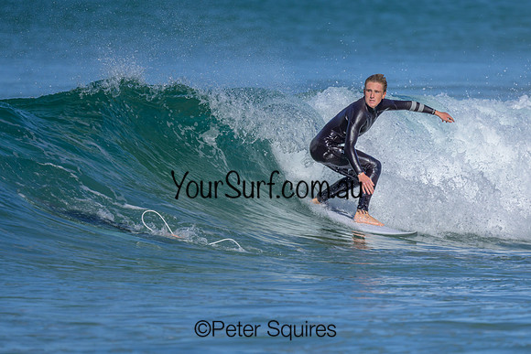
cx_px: 316
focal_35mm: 1093
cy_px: 202
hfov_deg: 1.9
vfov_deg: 1.3
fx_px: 16124
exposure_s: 1/2000
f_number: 6.3
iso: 200
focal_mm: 800
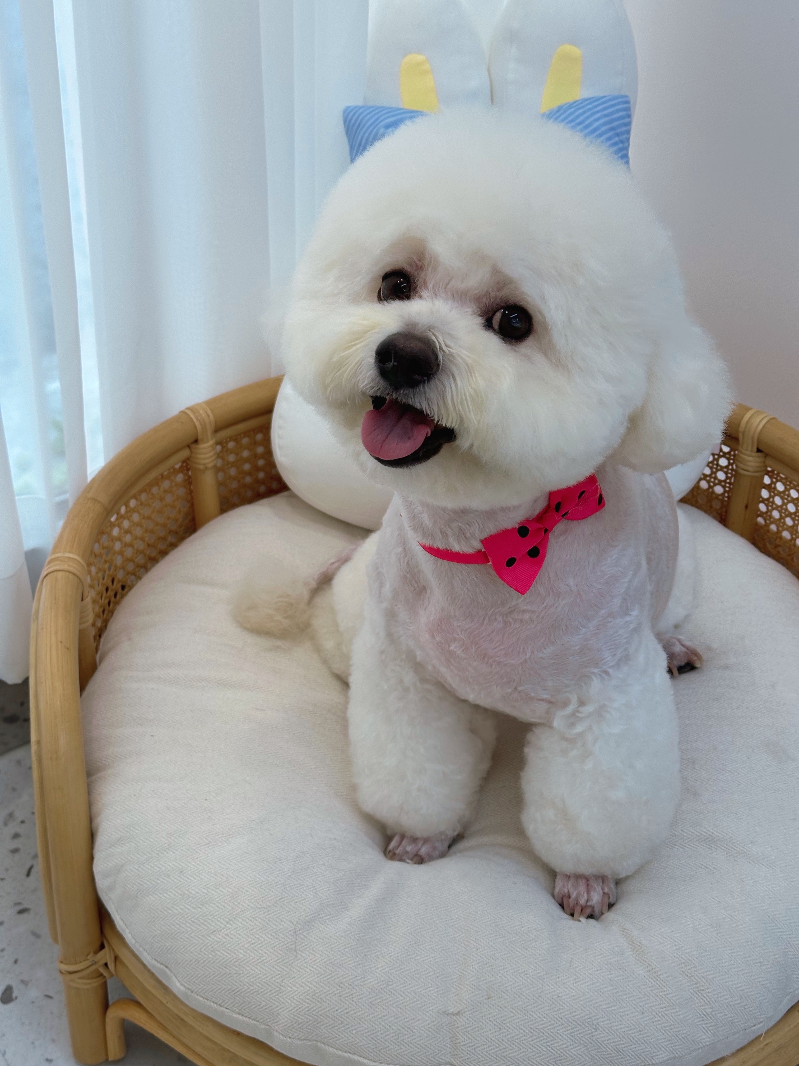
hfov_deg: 30.3
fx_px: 1477
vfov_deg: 39.7
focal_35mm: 48
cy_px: 533
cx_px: 400
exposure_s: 1/190
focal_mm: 6.86
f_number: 1.78
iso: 64
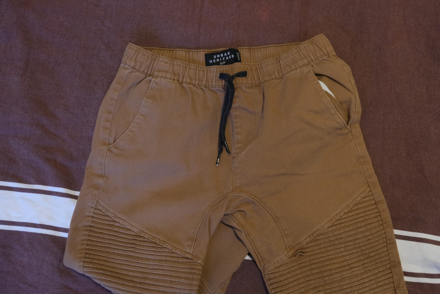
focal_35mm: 33
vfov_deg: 40.0
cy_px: 147
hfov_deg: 57.2
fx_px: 403
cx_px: 220
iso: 3200
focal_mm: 22.3
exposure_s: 1/60
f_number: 3.2
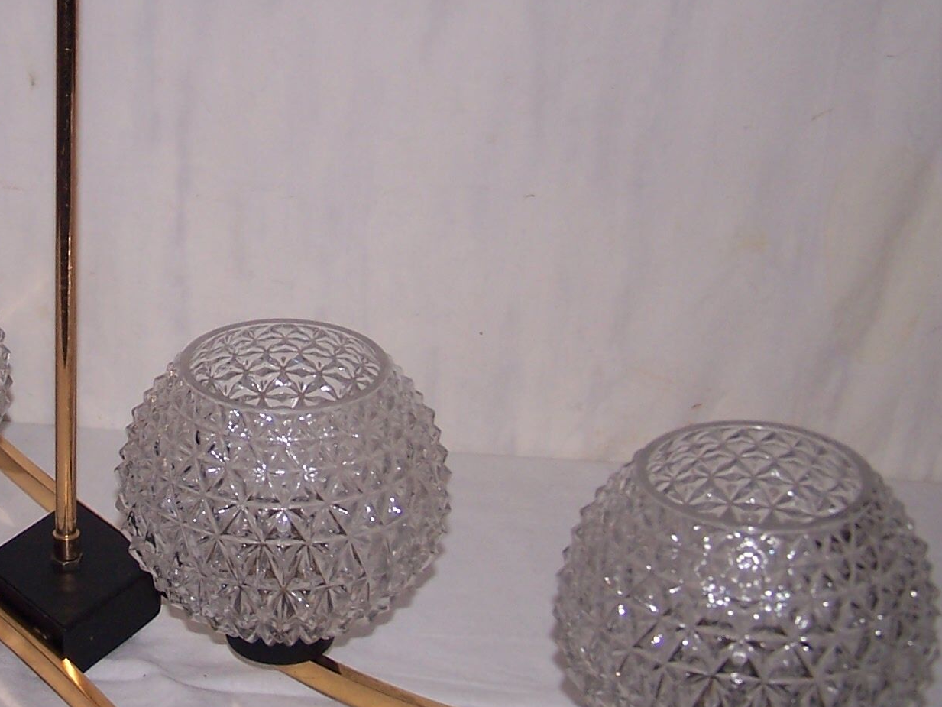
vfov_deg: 20.7
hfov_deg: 26.9
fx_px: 1932
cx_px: 187
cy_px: 261
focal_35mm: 71
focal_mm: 6.3
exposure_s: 1/60
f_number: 2.8
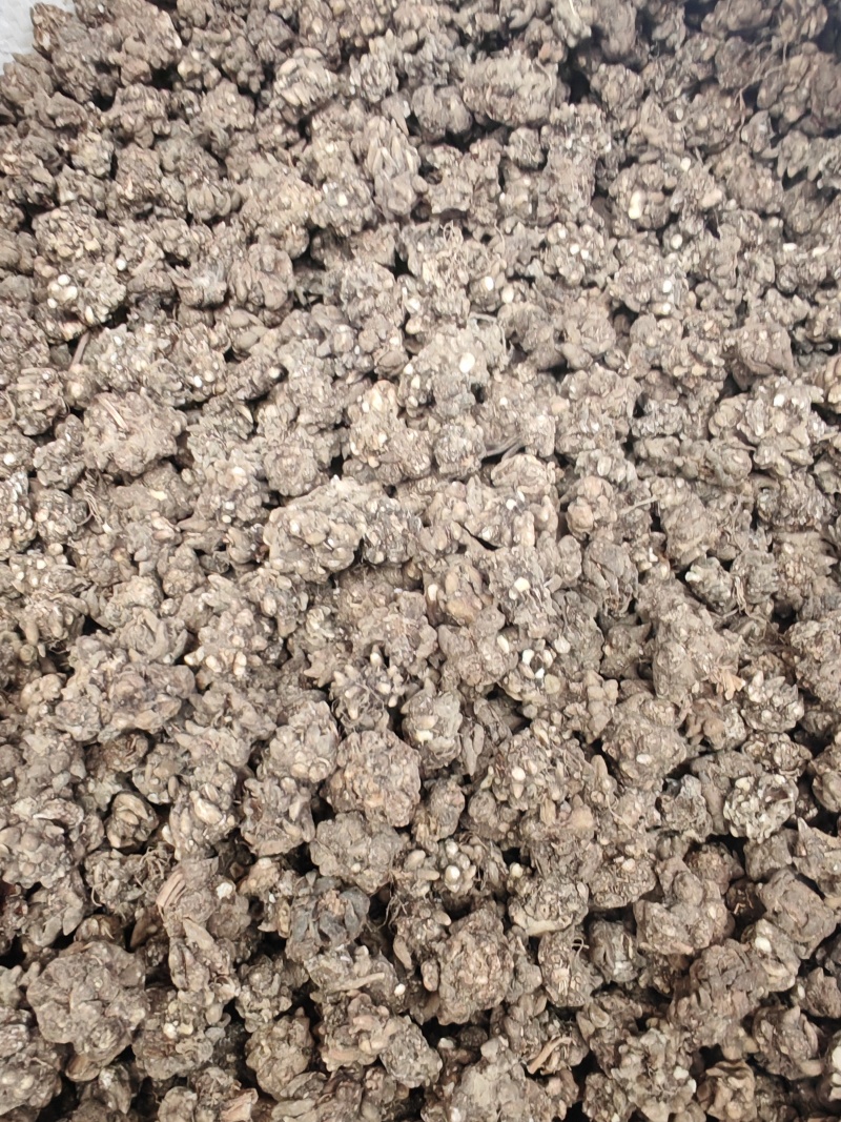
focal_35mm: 27
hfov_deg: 51.3
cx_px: 420
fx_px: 875
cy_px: 561
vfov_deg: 65.3
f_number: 2.2
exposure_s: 1/50
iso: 320
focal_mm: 1.96
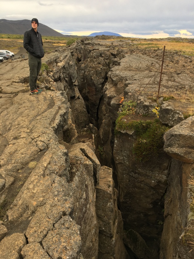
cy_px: 130
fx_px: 217
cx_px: 97
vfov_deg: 61.7
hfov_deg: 48.2
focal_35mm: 29
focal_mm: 4.15
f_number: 2.2
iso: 25
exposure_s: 1/169
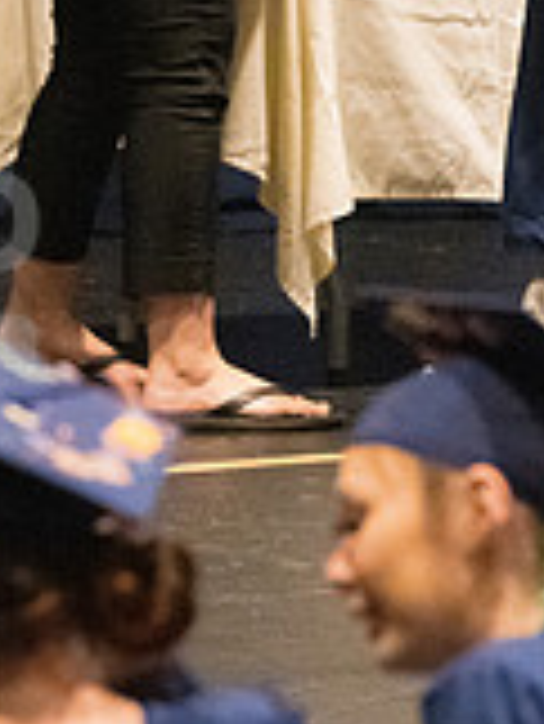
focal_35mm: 582
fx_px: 12179
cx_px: 425
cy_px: -220
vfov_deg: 3.4
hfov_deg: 2.6
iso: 8000
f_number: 4.5
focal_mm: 145
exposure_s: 1/250
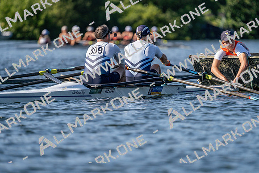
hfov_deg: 4.3
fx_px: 3440
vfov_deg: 2.9
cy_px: 86
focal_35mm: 478
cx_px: 130
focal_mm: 478
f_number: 6.3
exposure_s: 1/1600
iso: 250
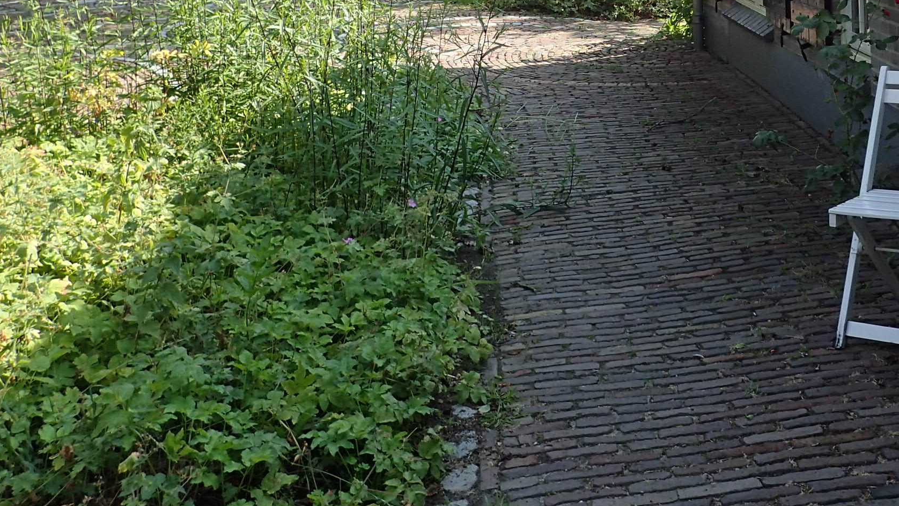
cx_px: 633
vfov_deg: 21.9
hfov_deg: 39.2
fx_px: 1240
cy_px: -42
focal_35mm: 52
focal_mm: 4.5
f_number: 2.8
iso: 100
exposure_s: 1/400
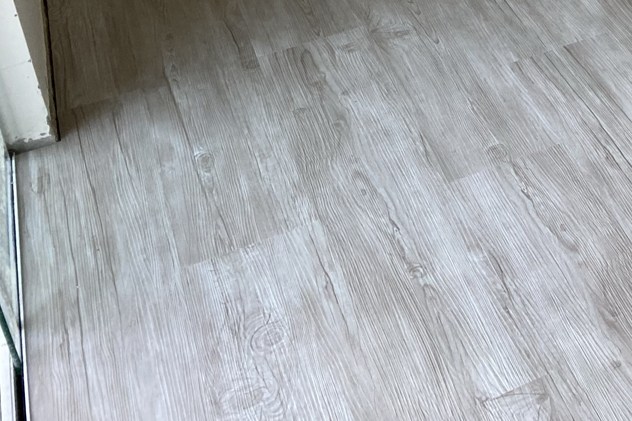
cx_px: 785
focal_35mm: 69
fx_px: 1211
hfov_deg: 25.7
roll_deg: -0.1
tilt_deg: -24.6
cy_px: -159
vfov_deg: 18.1
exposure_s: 1/121
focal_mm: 4.25
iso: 100
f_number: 1.8
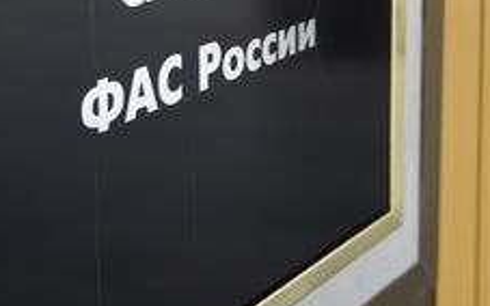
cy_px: -136
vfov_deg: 13.6
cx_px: 468
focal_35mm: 91
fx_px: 1216
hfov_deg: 22.1
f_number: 2.8
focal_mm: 29
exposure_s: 1/320
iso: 500
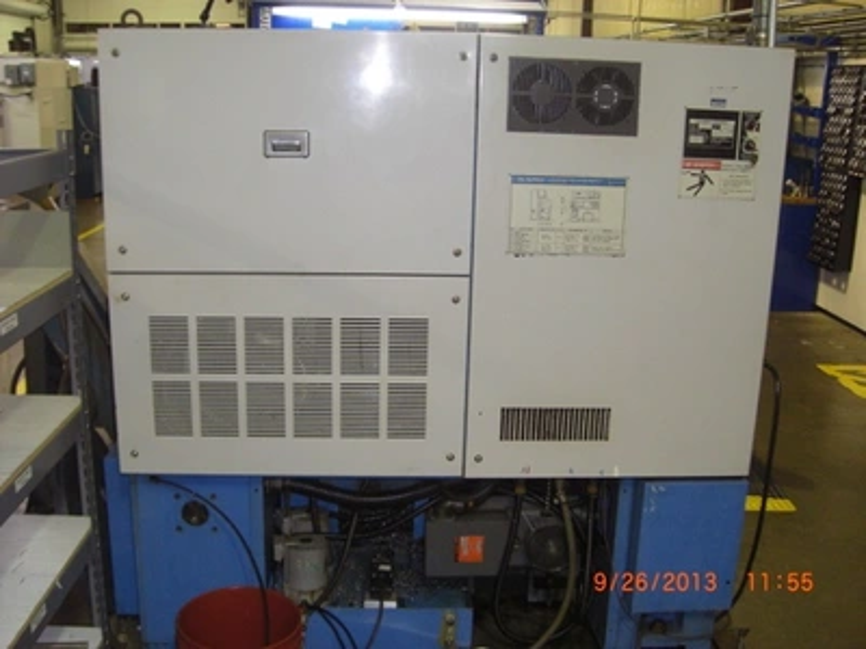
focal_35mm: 38
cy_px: 324
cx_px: 433
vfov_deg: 37.7
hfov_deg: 49.0
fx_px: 951
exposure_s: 1/60
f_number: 2.7
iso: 200
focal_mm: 6.2
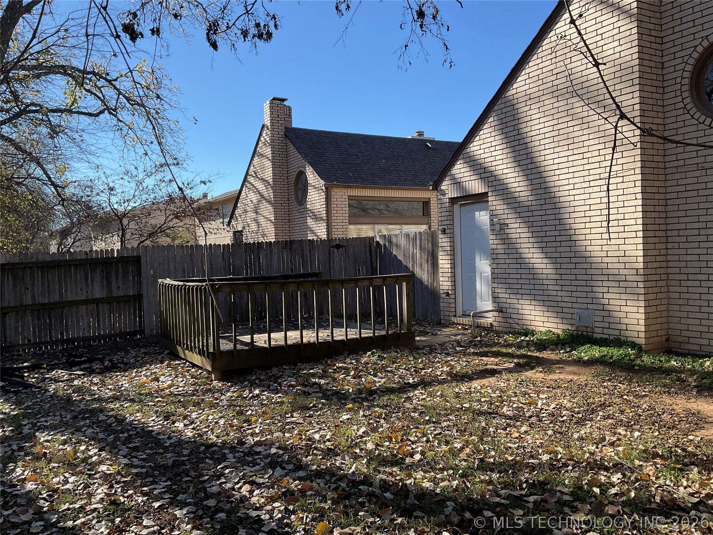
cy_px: 268
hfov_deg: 61.7
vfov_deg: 48.2
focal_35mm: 29
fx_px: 597
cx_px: 356
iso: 16
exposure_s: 1/1195
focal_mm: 3
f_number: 1.8
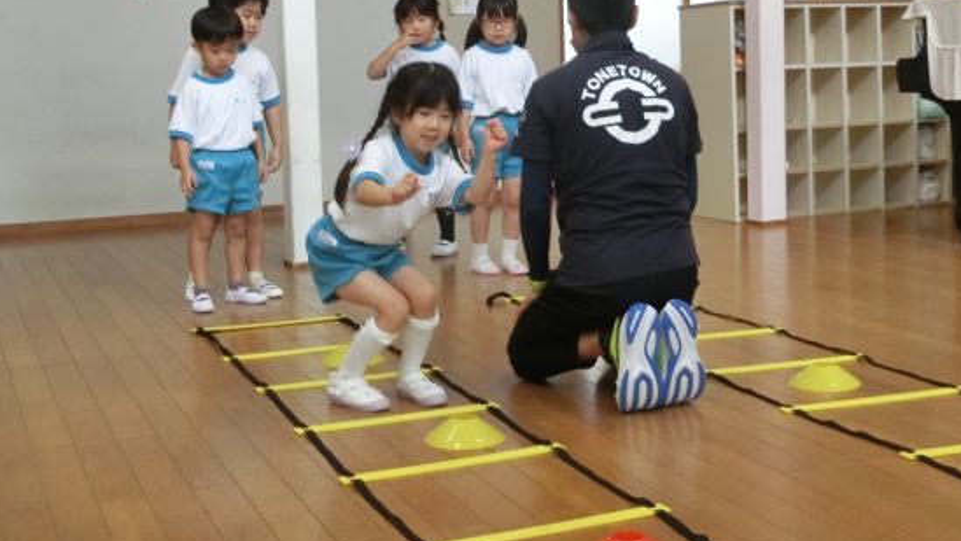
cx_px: 512
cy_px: 165
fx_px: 1478
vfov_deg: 20.6
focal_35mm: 58
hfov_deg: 36.0
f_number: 4.4
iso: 800
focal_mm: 8
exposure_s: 1/80
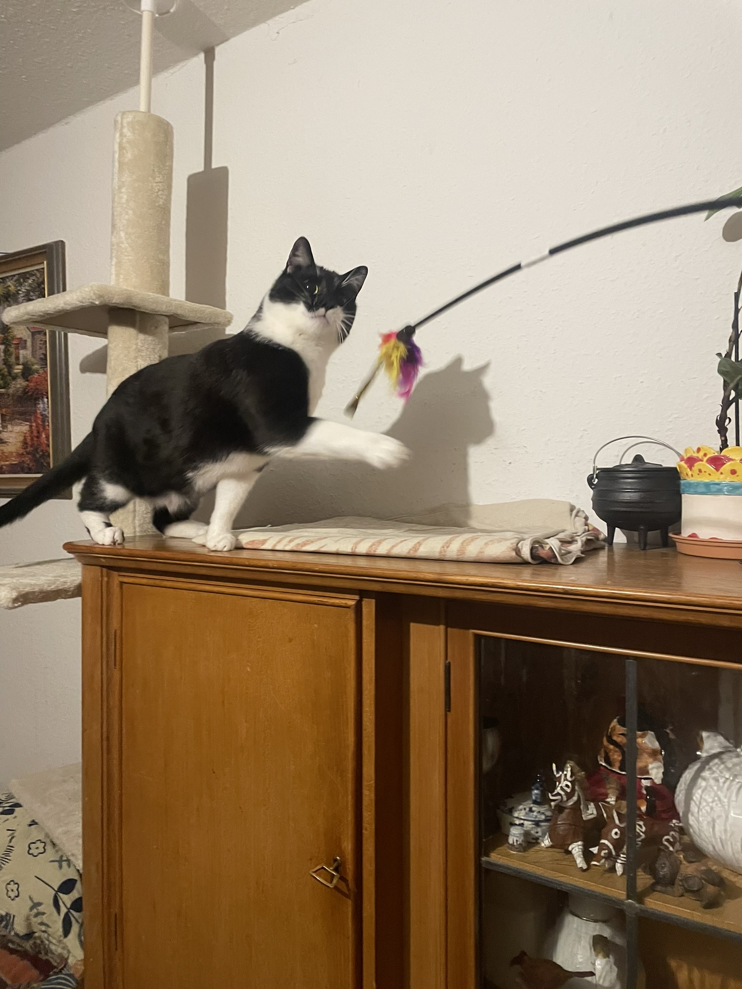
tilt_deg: -1.2
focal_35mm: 26
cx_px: 371
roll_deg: +0.3
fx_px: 743
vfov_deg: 67.3
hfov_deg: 53.1
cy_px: 494
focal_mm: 4.2
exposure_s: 1/50
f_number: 1.6
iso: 320
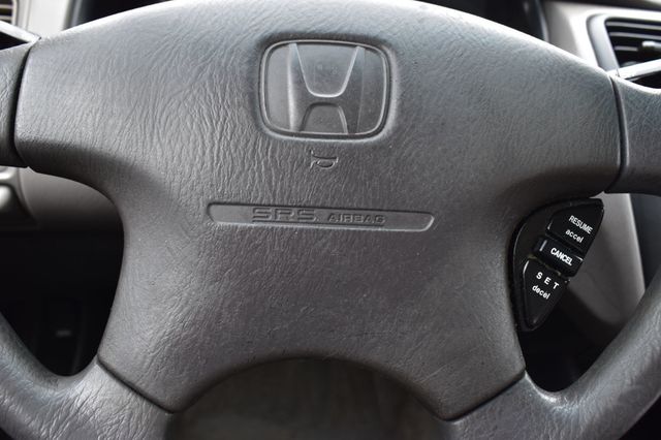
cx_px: 330
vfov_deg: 38.3
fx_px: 633
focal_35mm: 34
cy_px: 220
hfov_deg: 55.1
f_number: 7.1
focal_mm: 23
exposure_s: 1/40
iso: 400
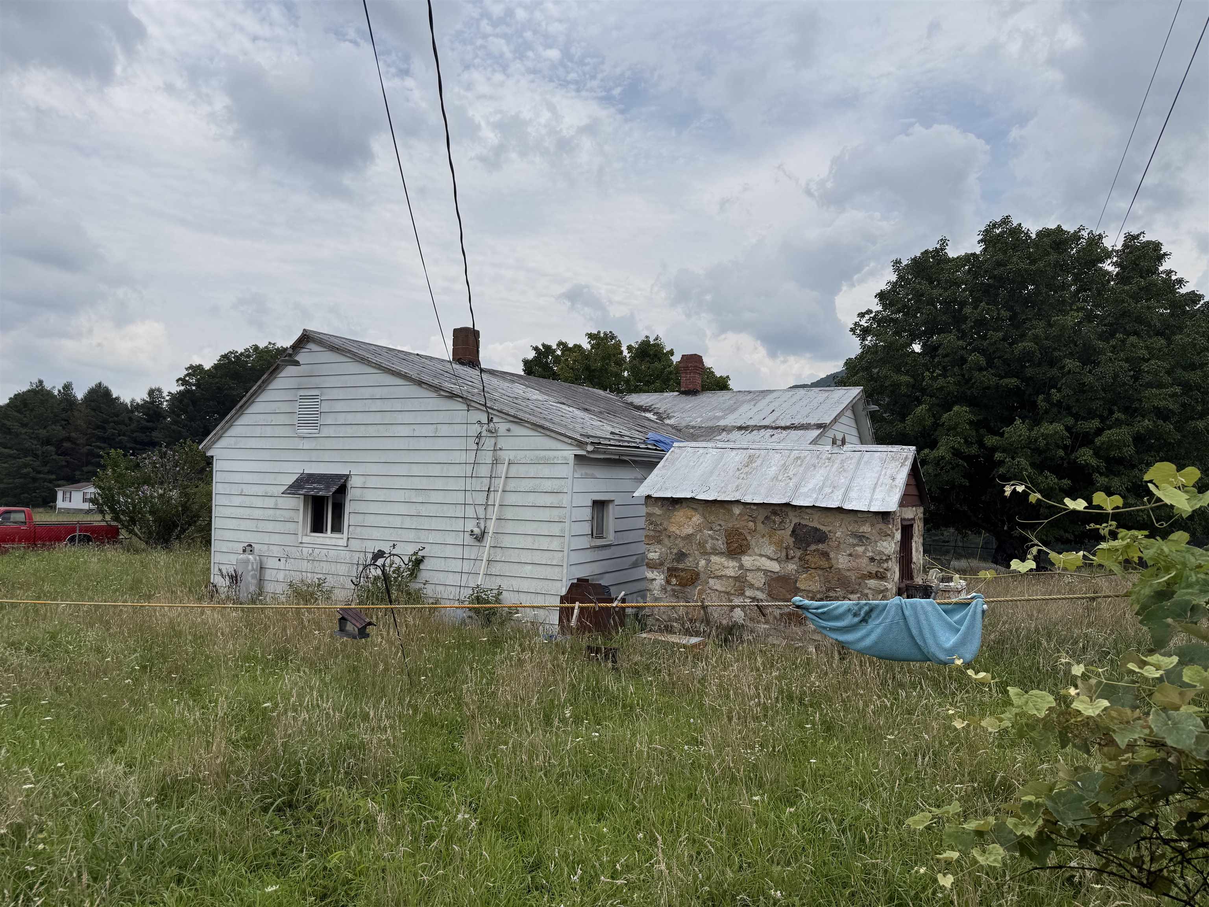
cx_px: 604
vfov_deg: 56.8
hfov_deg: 71.6
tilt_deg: +3.3
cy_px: 454
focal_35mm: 24
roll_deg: -2.7
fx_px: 838
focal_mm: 6.76
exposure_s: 1/8130
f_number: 1.78
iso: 80
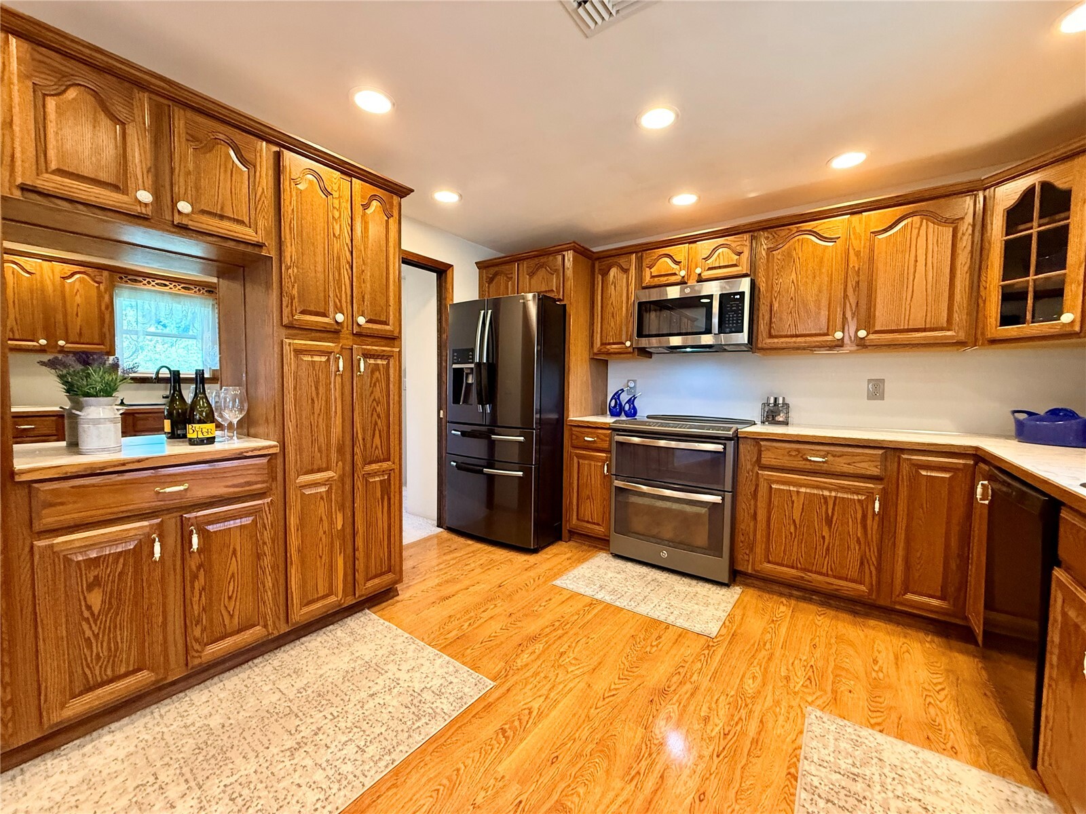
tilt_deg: -3.0
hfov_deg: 102.1
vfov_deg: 85.7
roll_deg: -0.7
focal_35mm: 14
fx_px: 439
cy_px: 407
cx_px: 543
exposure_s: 1/59
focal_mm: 2.22
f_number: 2.2
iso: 500
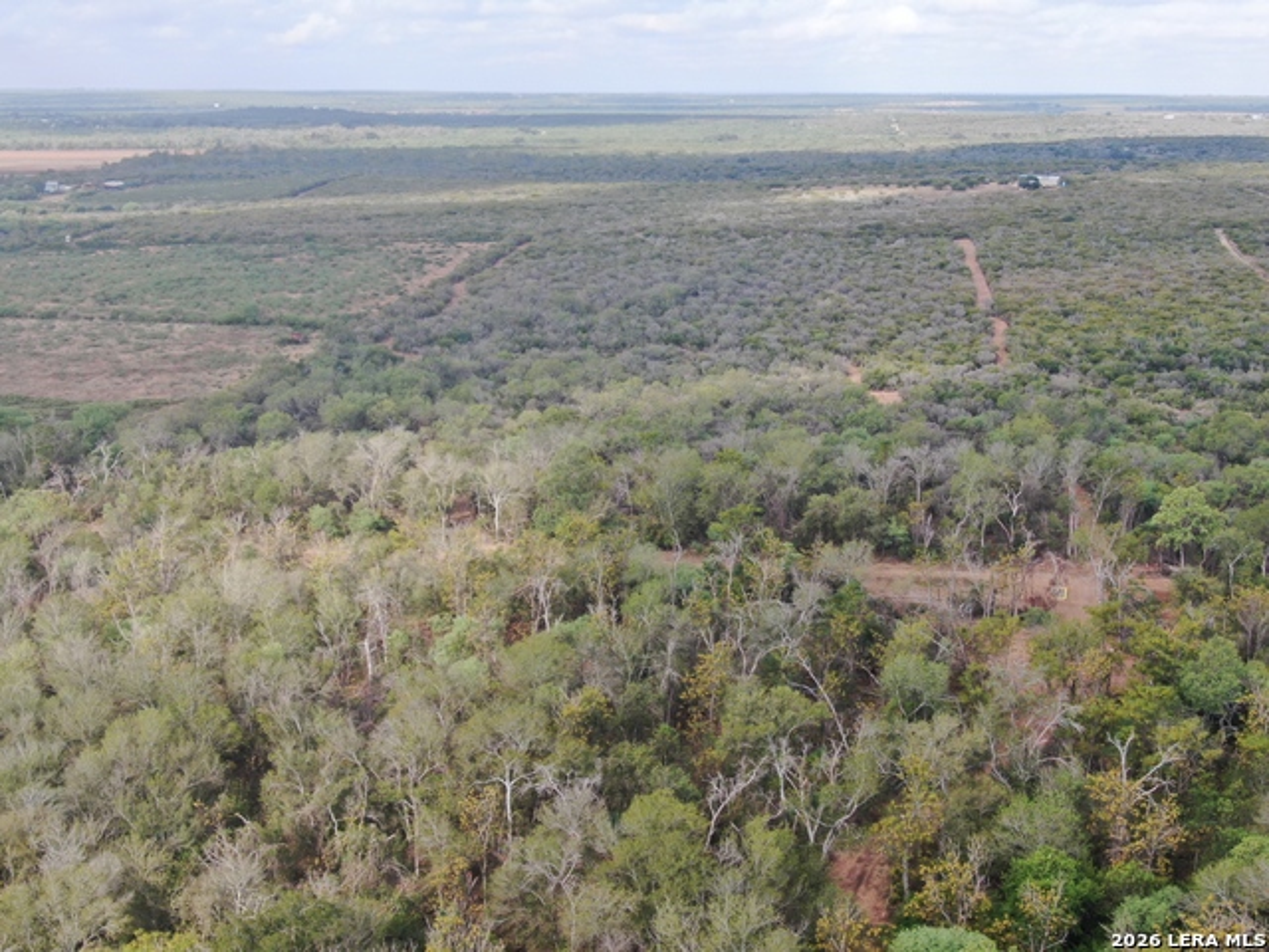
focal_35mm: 48
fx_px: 1760
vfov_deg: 30.3
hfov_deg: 39.7
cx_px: 634
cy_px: 476
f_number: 3.8
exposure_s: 1/240
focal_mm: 8.6
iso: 100
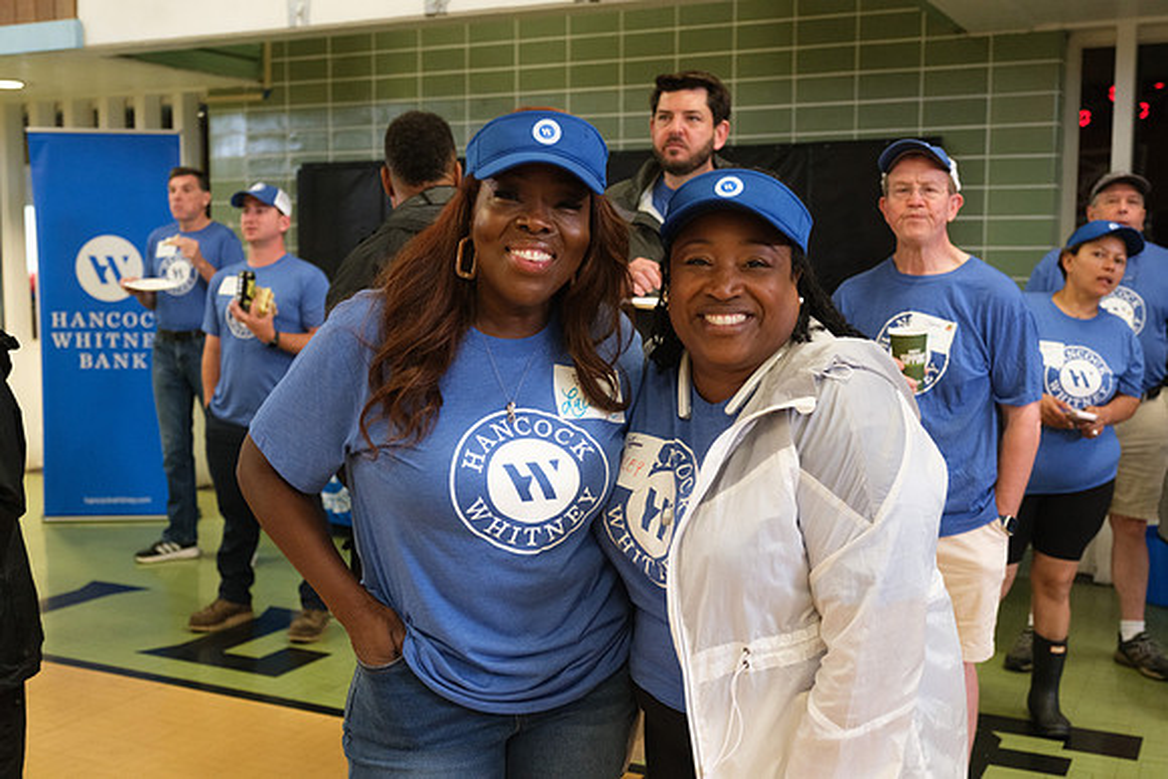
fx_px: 1266
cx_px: 584
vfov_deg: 34.2
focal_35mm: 39
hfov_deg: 49.5
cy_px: 390
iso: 2500
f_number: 2.8
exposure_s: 1/125
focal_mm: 25.7
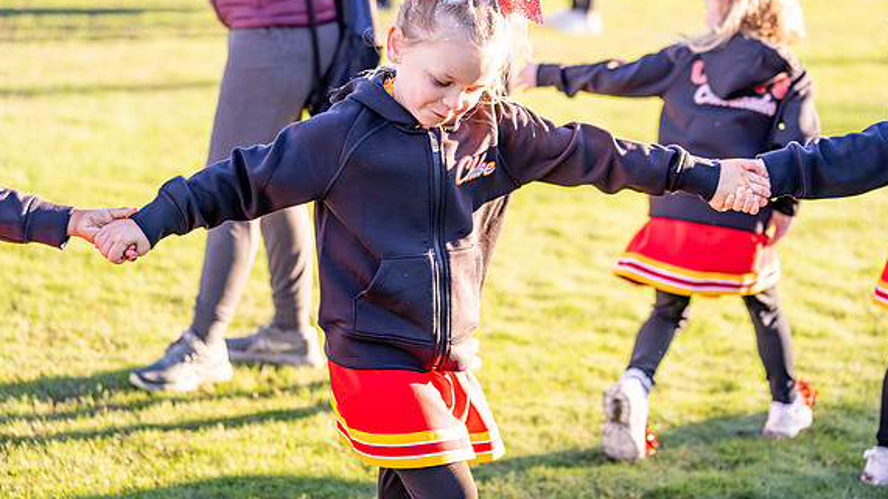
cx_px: 449
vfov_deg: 15.5
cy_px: 204
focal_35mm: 78
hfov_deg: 27.2
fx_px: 1836
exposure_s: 1/2000
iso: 500
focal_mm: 70
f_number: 2.8
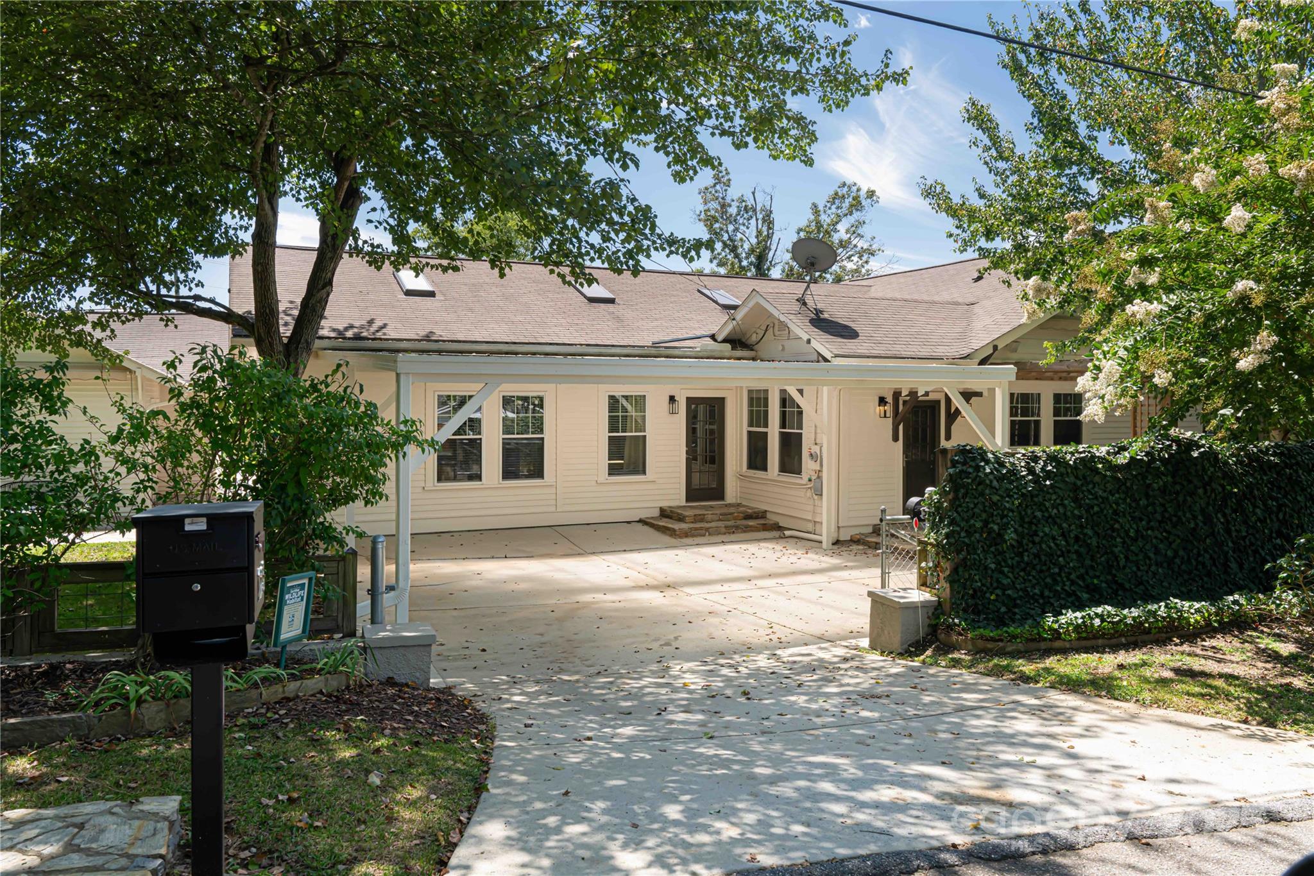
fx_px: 876
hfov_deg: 73.7
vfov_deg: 53.1
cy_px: 438
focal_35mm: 24
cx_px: 657
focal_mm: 24
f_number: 8
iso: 125
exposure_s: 1/160
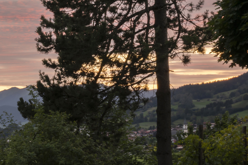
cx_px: -153
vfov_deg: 12.3
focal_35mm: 111
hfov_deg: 16.4
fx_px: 763
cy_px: 130
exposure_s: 1
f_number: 14
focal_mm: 30.5
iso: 80
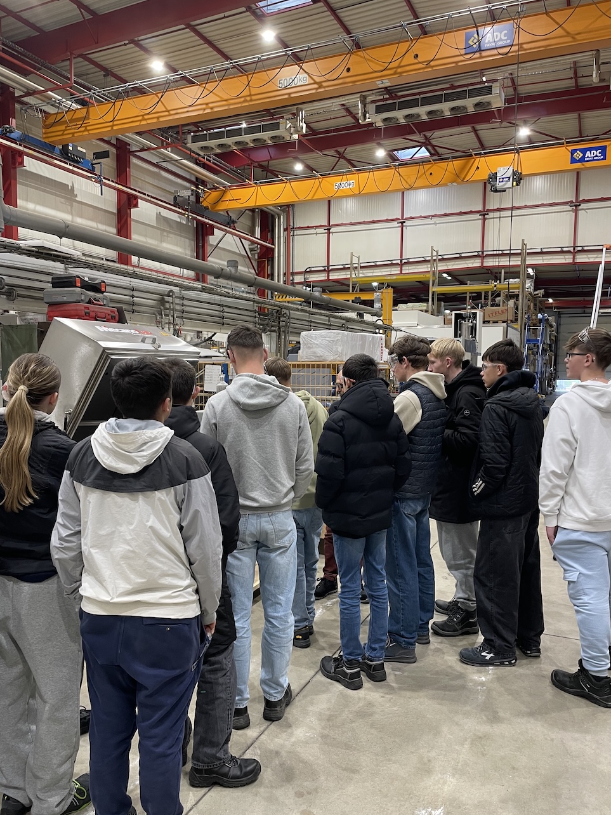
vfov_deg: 65.3
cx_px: 299
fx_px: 635
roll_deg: -0.4
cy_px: 415
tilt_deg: -4.7
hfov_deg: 51.4
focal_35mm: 27
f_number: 1.6
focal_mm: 4.2
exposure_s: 1/50
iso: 80
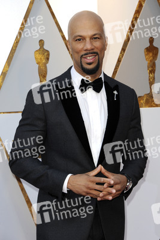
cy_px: 120
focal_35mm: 135
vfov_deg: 15.2
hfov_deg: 10.2
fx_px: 899
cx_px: 80
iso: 1000
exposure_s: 1/250
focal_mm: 135
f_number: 8
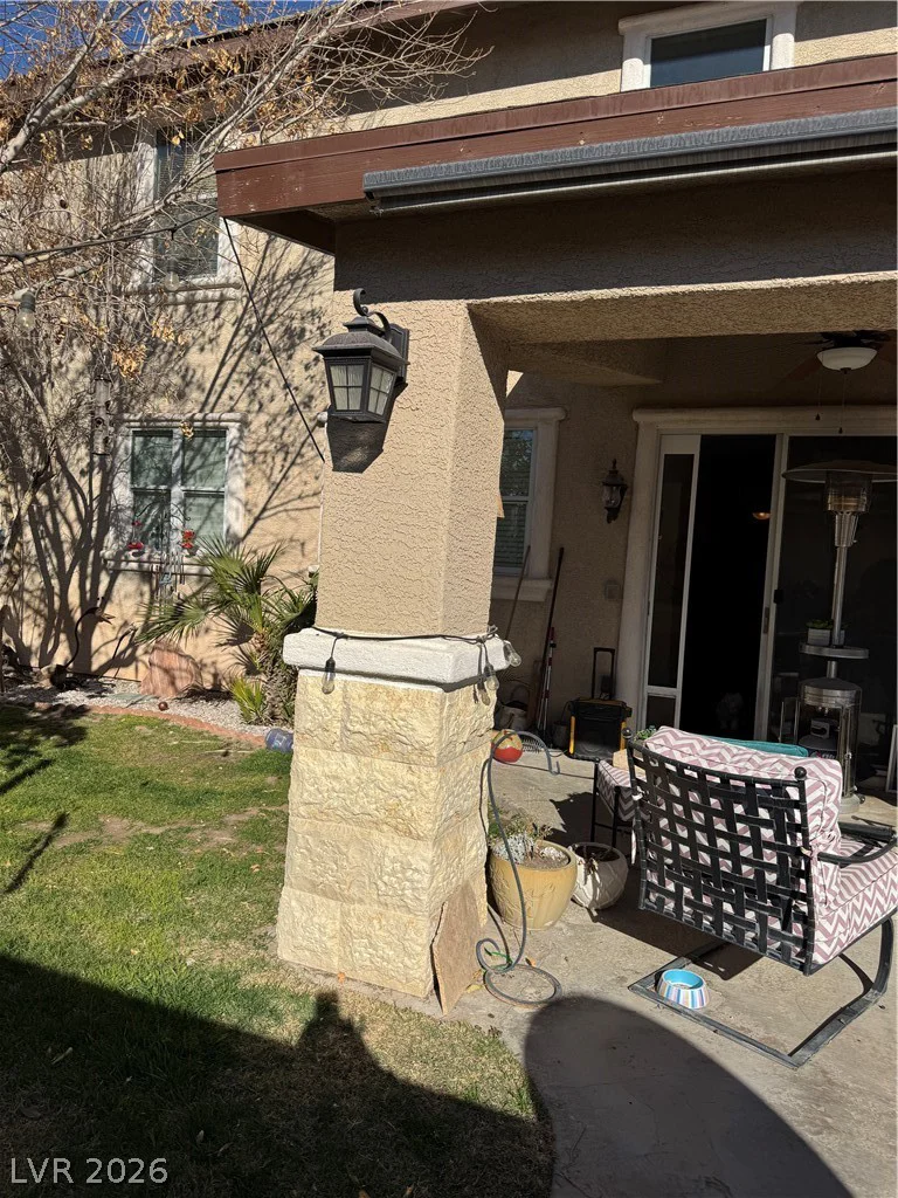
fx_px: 830
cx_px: 449
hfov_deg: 56.8
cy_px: 599
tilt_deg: -6.3
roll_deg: -3.3
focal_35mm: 24
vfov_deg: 71.6
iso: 80
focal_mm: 6.76
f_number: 1.78
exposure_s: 1/9009
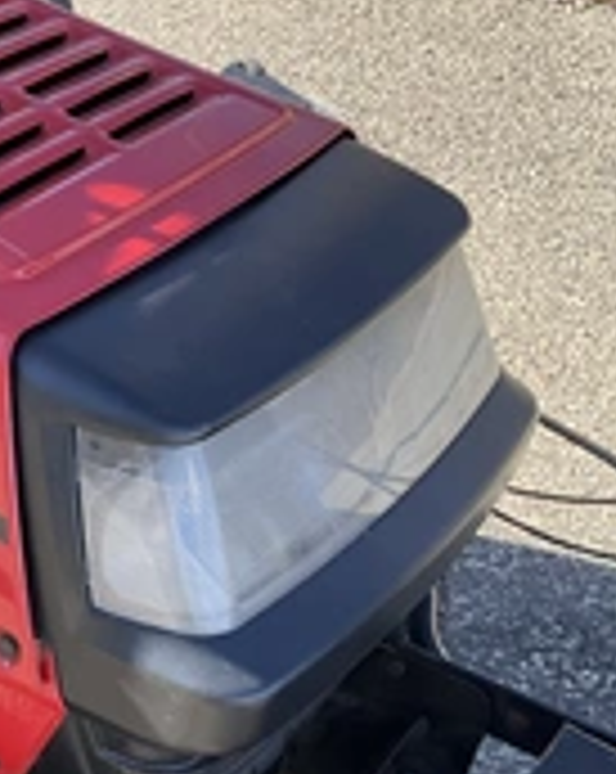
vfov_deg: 28.7
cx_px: -171
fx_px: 1508
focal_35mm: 66
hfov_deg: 21.1
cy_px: 472
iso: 25
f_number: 1.8
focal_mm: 3
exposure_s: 1/383
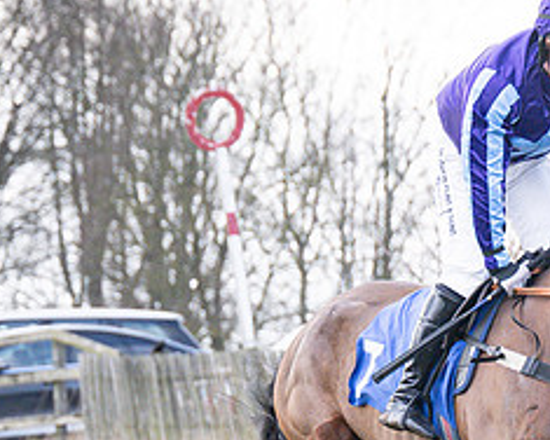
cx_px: 703
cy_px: 334
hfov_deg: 4.5
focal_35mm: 424
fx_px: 6902
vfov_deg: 3.7
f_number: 2.8
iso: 400
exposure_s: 1/1600
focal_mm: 75
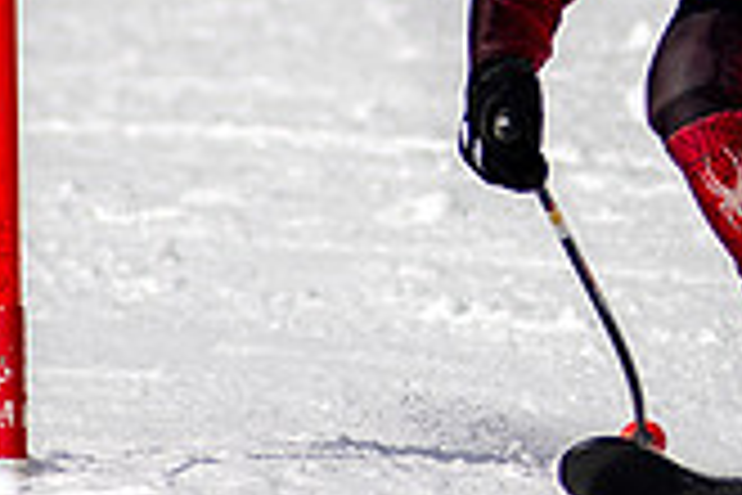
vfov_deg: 0.6
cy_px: -55
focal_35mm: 2244
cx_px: 859
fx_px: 46248
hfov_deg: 0.9
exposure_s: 1/6400
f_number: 2.8
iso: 100
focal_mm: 300
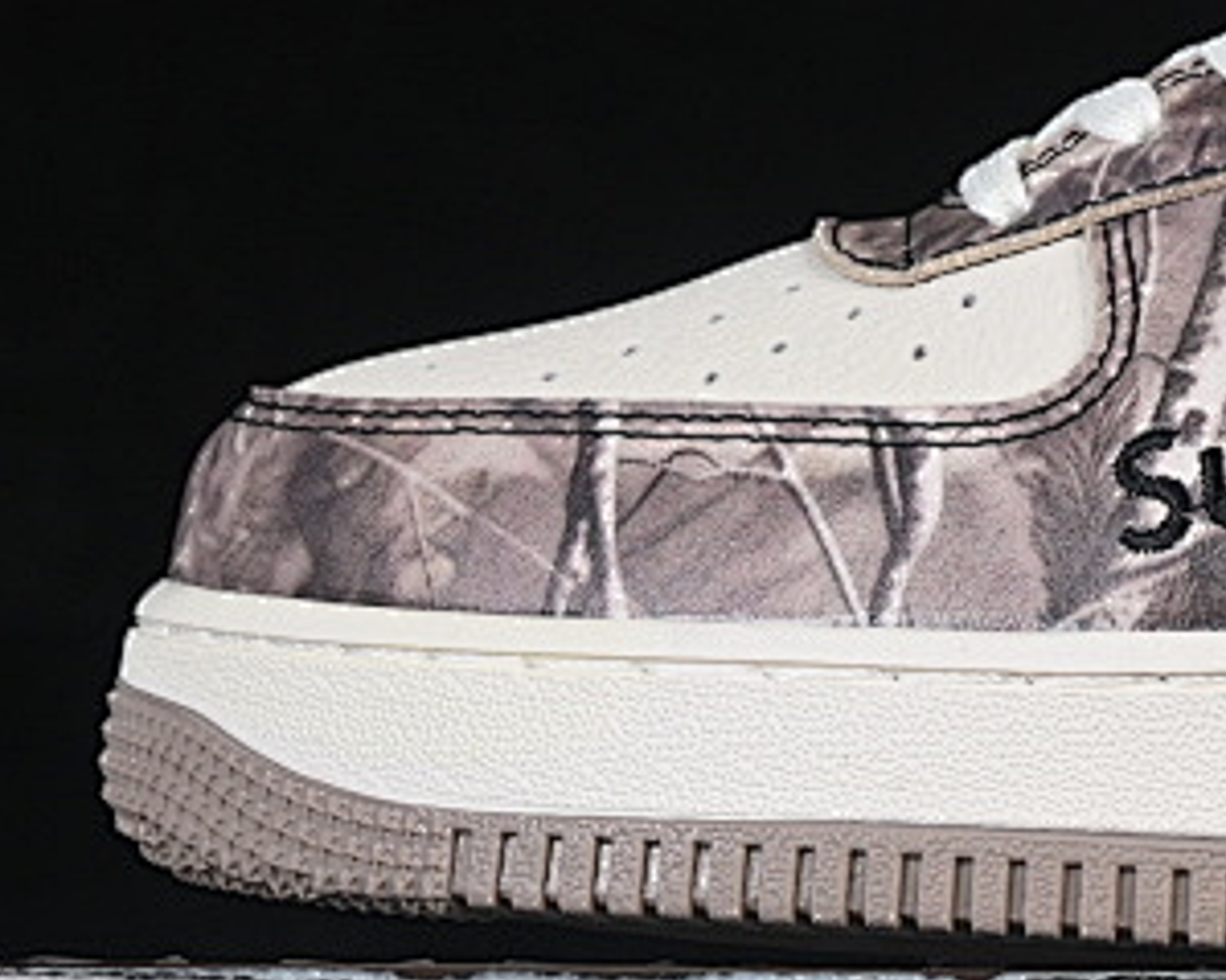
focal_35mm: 254
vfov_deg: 6.1
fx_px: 9213
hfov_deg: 7.5
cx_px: 1714
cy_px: 53
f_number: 8
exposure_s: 1/80
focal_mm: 50
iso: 160
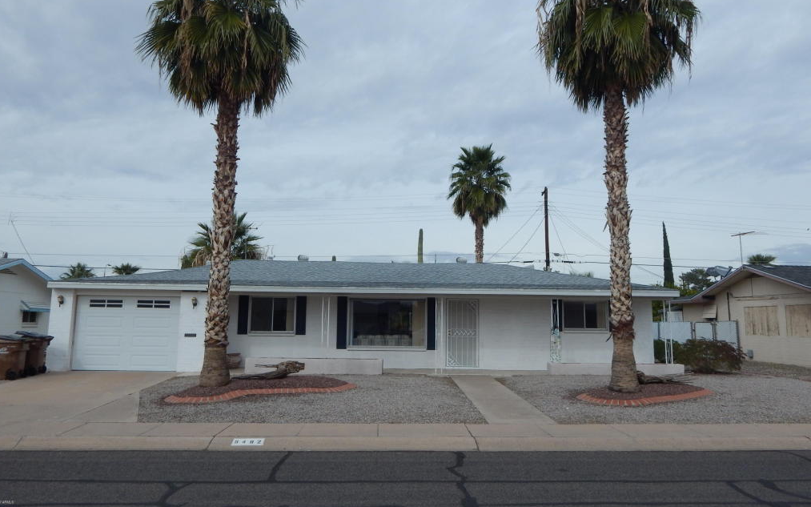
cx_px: 402
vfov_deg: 41.7
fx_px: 663
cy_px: 214
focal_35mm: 30
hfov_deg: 62.9
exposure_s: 1/640
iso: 125
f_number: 6.3
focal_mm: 5.1
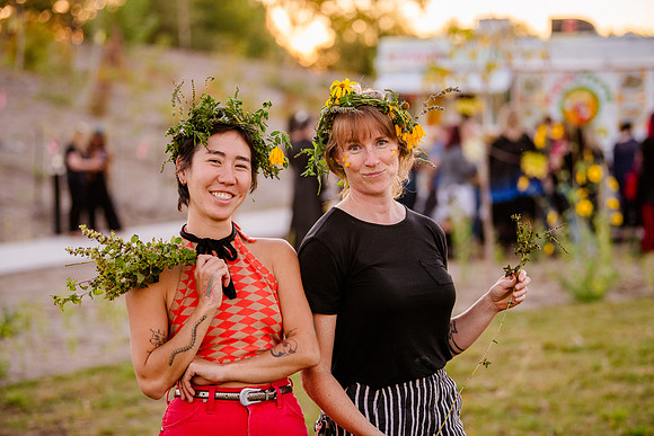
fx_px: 1781
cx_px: 327
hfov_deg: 20.8
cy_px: 218
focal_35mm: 98
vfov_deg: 14.0
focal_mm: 98
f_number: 2.8
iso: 800
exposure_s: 1/400
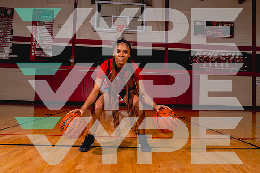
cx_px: 130
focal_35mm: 28
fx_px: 202
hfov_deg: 65.5
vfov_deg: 46.4
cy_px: 86
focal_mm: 28
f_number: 8
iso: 800
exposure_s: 1/250
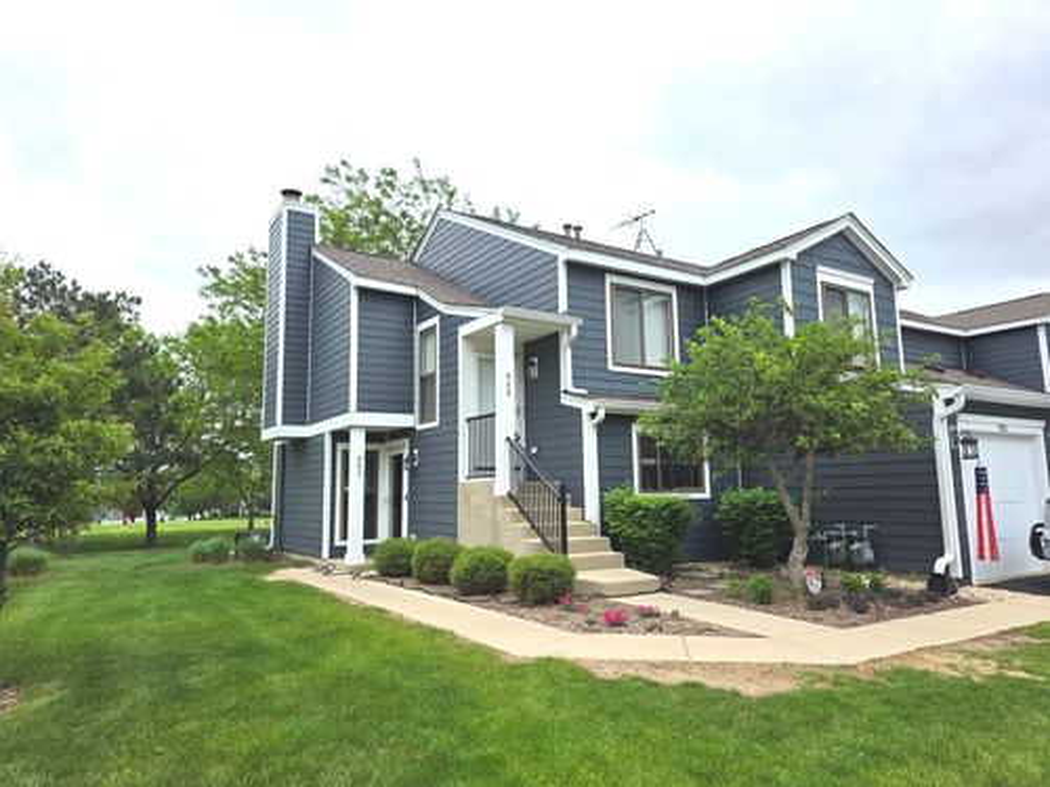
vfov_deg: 58.9
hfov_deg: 73.9
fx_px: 698
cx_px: 525
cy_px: 394
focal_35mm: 23
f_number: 1.7
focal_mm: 6.3
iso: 80
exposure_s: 1/3109
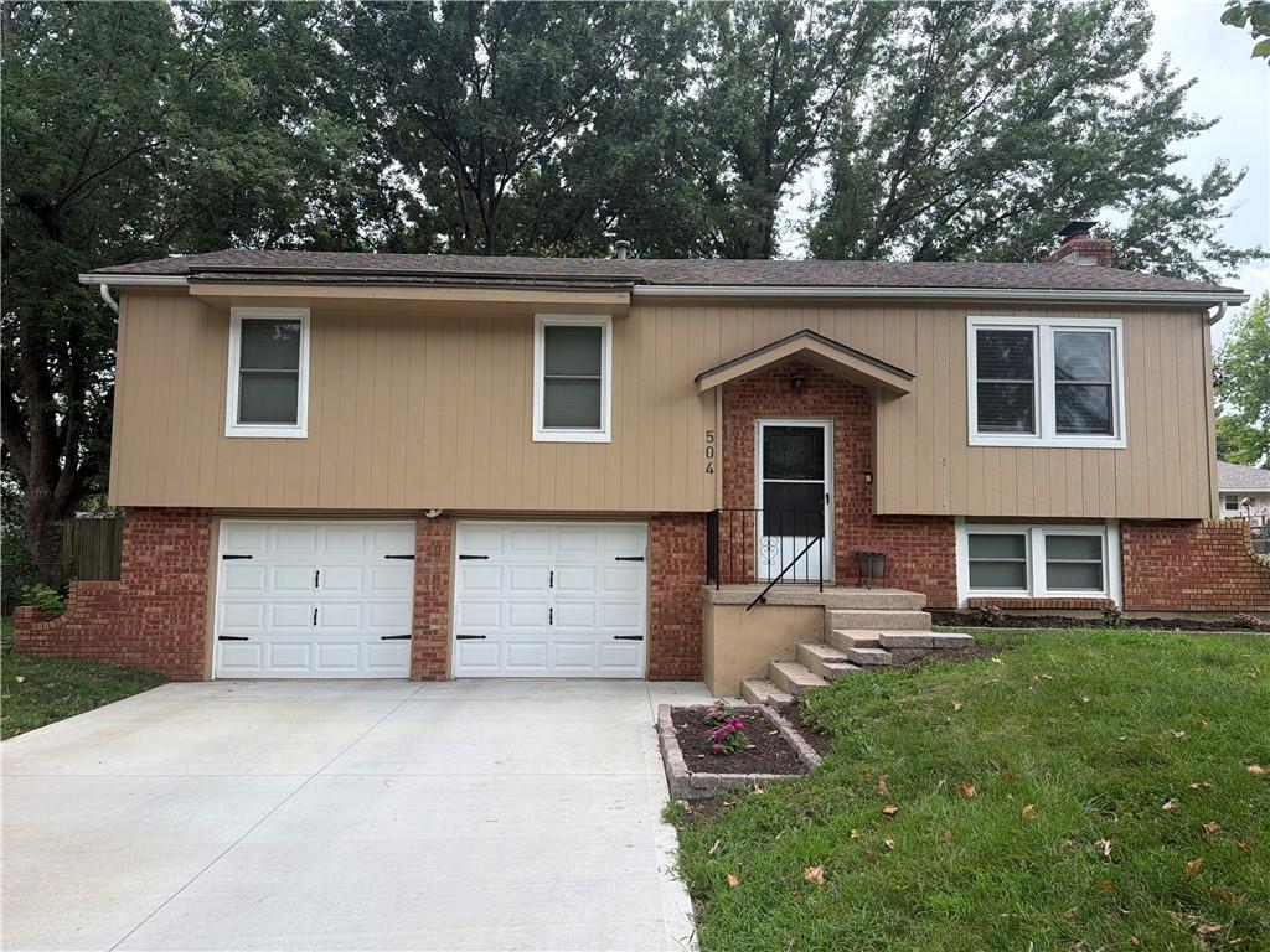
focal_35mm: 24
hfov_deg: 71.6
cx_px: 635
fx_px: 881
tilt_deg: +3.9
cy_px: 476
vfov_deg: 56.8
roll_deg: -0.6
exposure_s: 1/1046
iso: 100
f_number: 1.78
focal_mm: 6.76
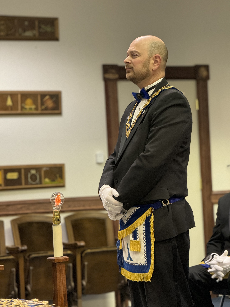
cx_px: 115
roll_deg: +2.8
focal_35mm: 120
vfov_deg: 16.4
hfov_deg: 12.3
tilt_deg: +0.8
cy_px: 154
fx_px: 1063
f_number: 2.8
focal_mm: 15.66
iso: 640
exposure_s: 1/40
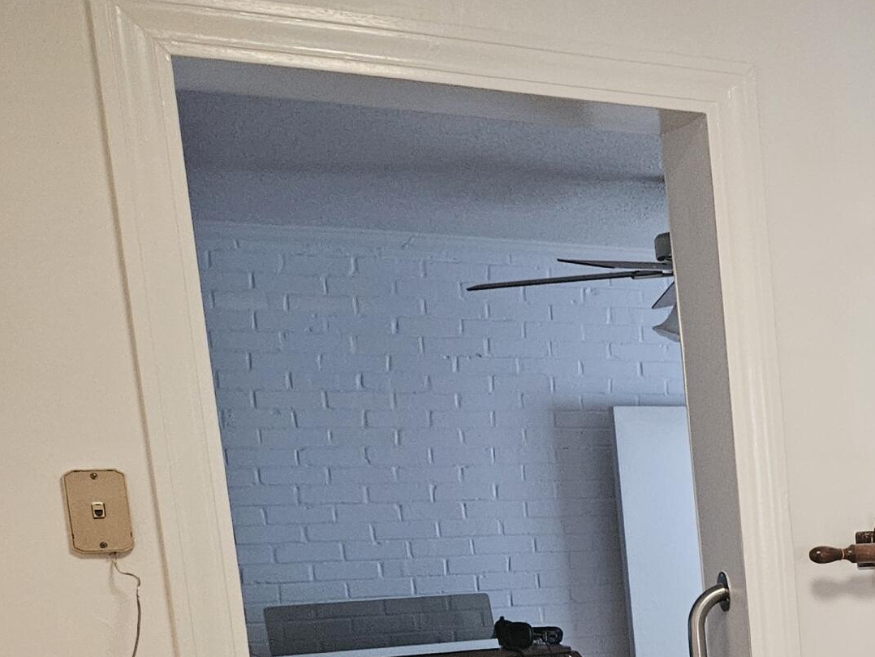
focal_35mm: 64
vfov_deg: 21.6
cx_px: 1206
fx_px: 1618
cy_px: 748
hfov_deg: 25.1
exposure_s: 1/120
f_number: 1.8
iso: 800
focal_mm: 5.4
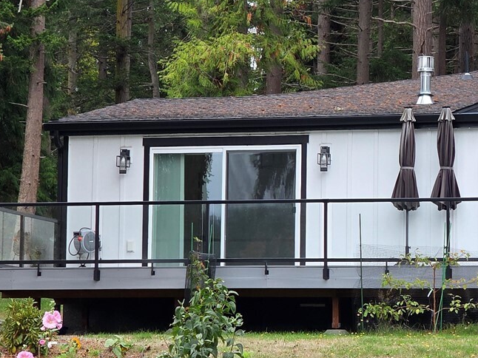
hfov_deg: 11.4
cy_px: 162
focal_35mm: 171
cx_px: 502
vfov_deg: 8.7
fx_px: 2360
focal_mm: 7.9
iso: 50
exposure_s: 1/241
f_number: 2.4
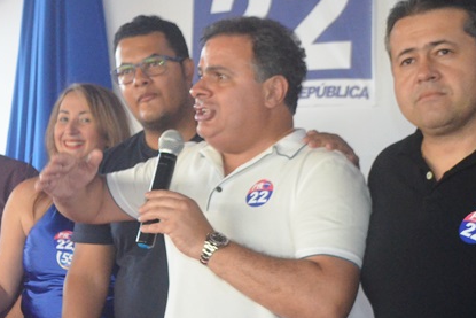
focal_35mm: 86
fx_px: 1137
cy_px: 204
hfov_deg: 23.4
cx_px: 131
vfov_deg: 15.9
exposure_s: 1/200
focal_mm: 34
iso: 3600
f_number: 5
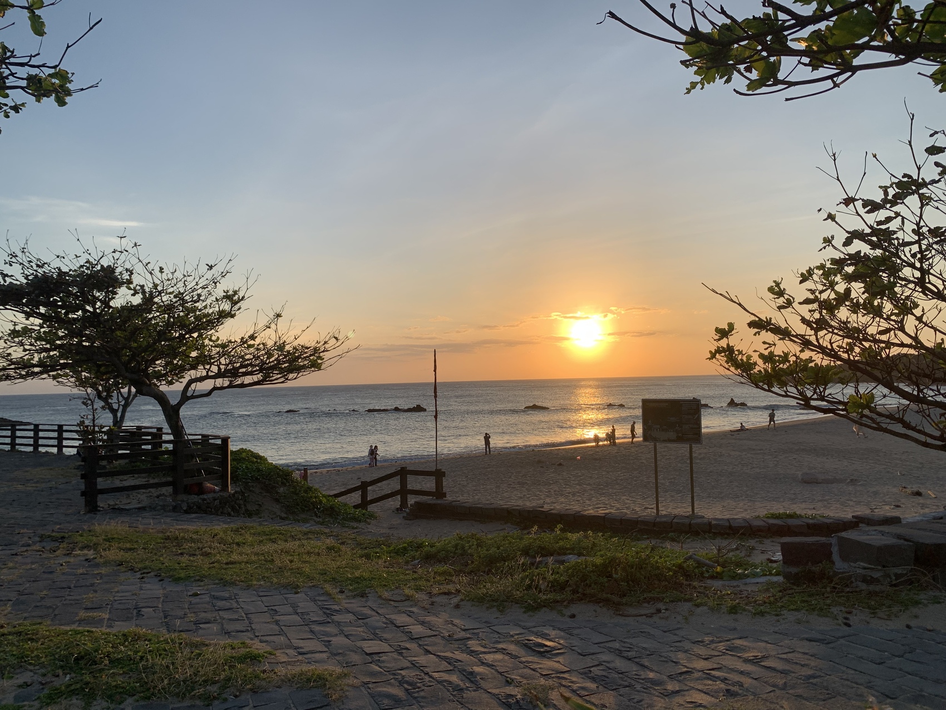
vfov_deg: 53.1
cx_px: 473
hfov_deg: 67.3
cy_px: 355
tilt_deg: +3.2
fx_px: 711
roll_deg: -0.6
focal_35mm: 26
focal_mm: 4.25
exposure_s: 1/2208
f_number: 1.8
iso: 25
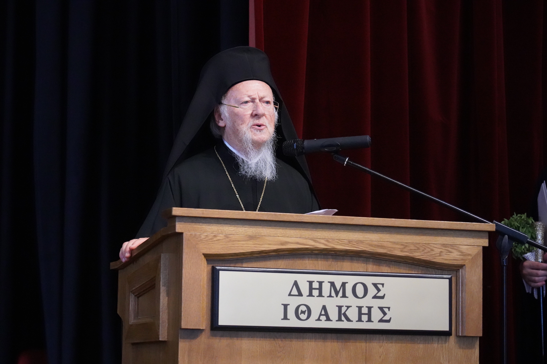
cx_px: 274
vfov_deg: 13.0
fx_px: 1595
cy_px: 182
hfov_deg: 19.5
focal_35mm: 105
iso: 20000
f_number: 5.6
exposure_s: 1/320
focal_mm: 105
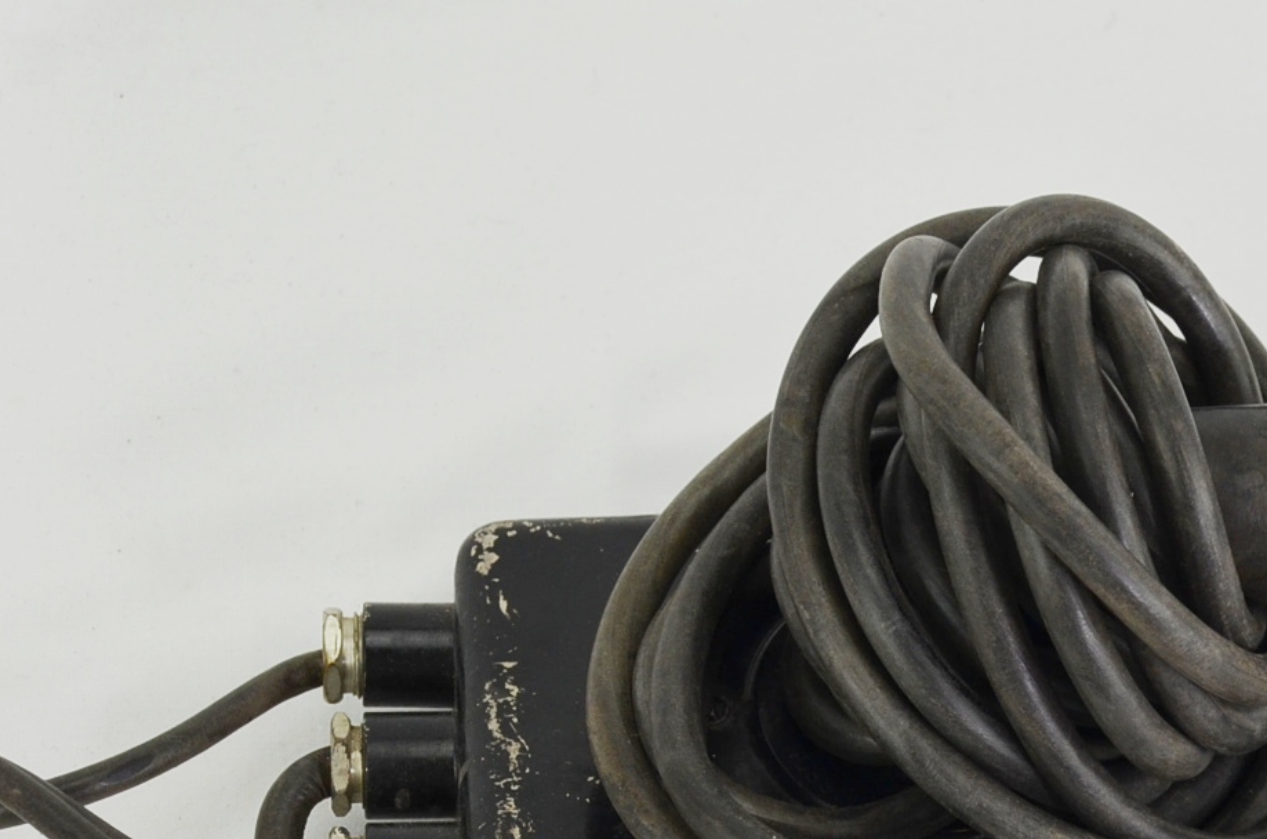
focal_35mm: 161
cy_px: 907
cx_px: 792
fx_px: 5654
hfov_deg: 12.8
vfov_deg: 8.4
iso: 320
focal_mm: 40
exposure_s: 1/125
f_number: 5.6
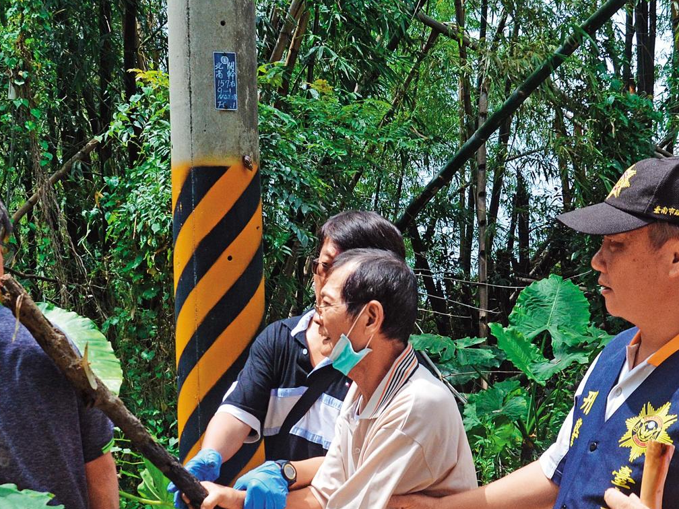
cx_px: 265
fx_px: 1176
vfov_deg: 23.9
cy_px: 439
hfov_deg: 32.1
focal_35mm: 60
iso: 1000
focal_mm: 21
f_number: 9
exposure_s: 1/1600
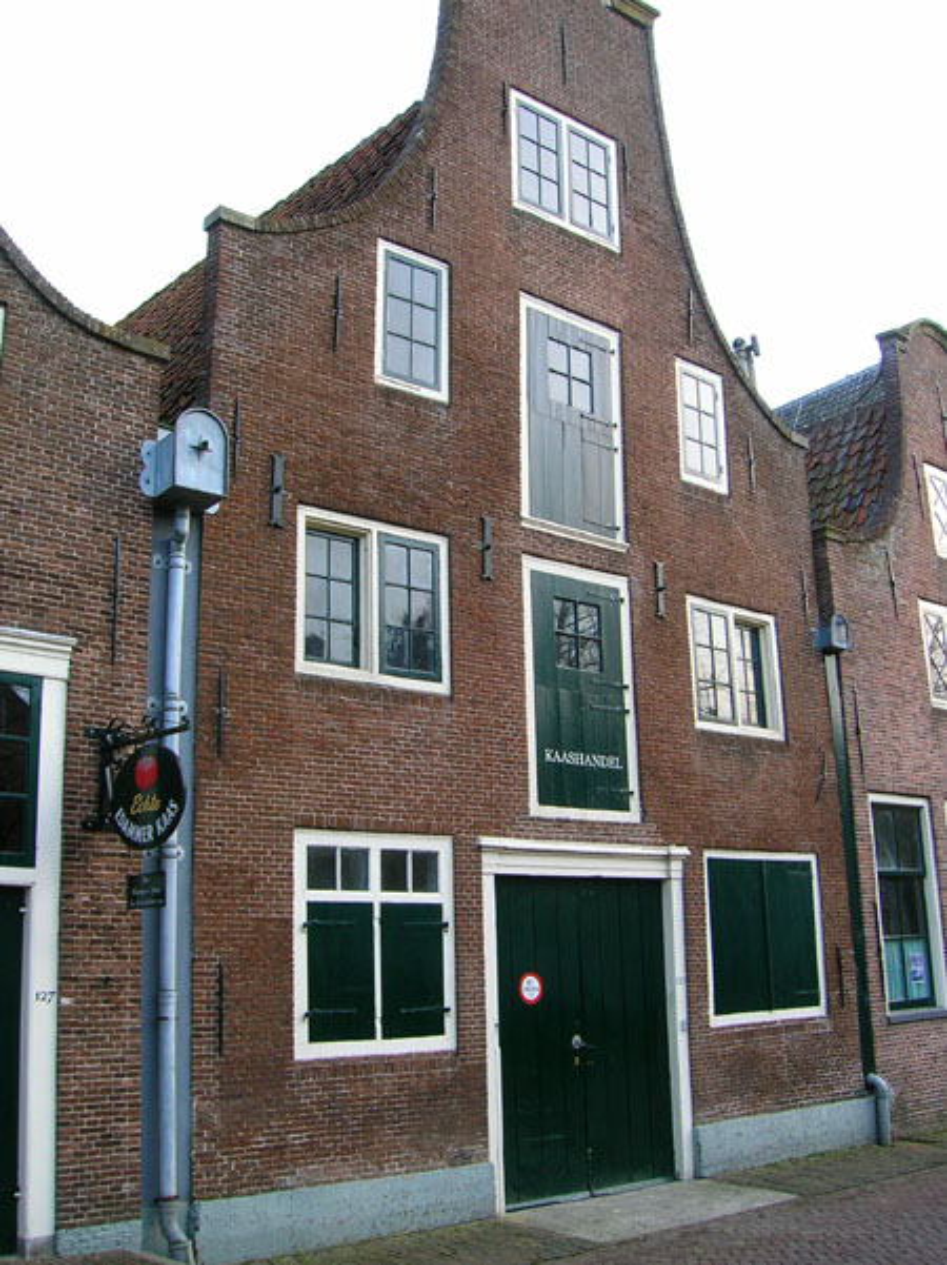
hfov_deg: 41.8
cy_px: 632
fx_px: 1242
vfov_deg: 54.0
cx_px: 474
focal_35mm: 34
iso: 50
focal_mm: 5.7
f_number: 4.9
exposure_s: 1/30.7
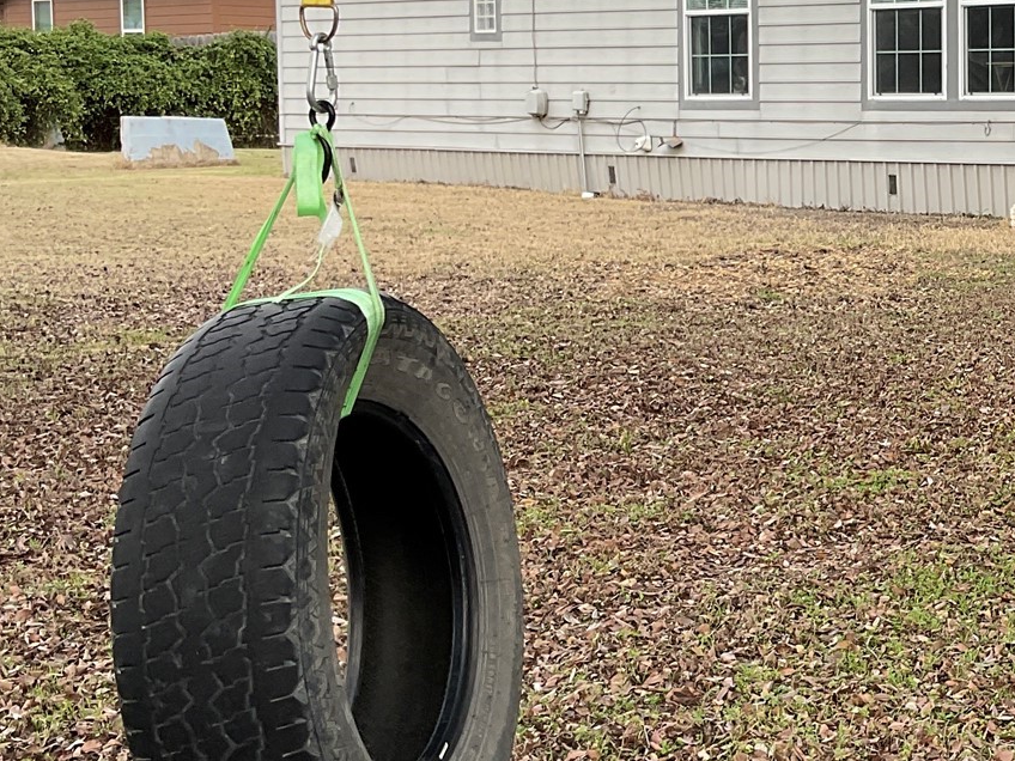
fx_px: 2053
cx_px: 989
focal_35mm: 70
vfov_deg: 20.9
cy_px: 263
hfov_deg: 26.5
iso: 16
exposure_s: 1/230
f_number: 1.8
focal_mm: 3
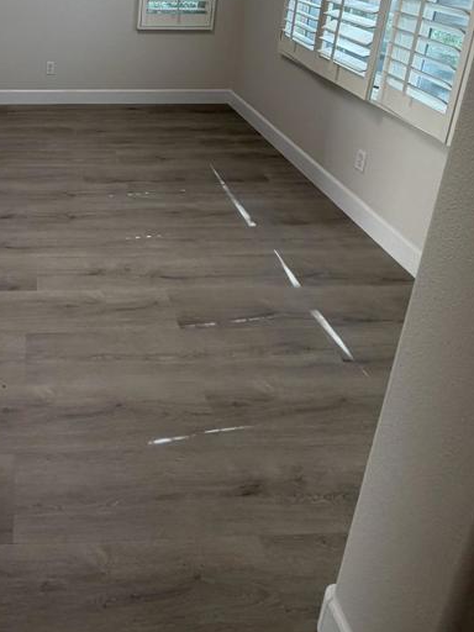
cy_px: 70
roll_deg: -1.8
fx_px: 511
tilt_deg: -16.7
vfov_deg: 55.5
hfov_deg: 45.1
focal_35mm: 28
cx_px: 47
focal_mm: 2.22
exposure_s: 1/120
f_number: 2.2
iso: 100
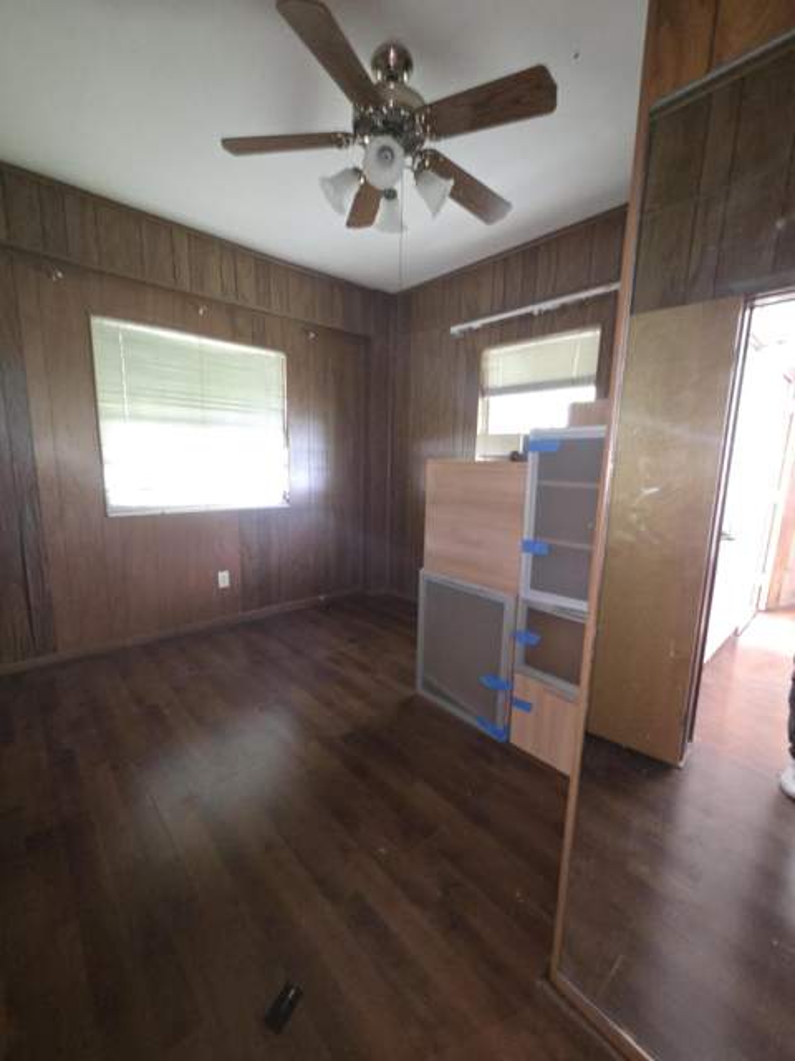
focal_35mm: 13
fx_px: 398
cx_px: 398
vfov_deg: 106.2
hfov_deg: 89.9
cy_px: 530
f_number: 2.2
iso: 400
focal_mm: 2.2
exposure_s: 1/8
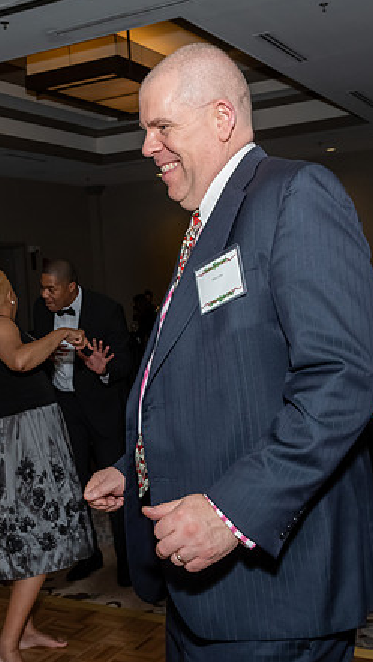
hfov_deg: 25.2
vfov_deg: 43.7
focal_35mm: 47
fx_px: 825
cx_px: 106
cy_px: 329
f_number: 7.1
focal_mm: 17
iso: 500
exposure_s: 1/250
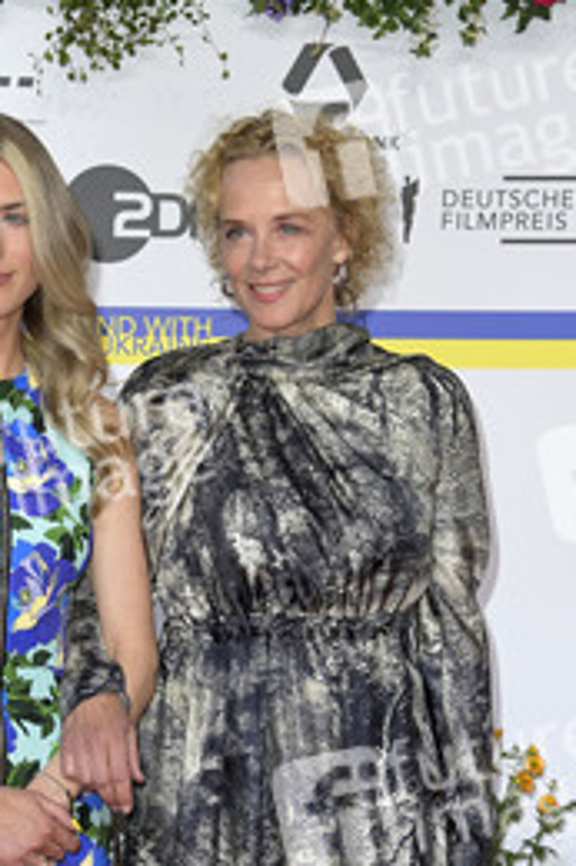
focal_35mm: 120
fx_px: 2884
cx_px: 140
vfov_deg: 17.0
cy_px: 630
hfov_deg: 11.4
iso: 640
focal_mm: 78
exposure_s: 1/200
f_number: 6.3
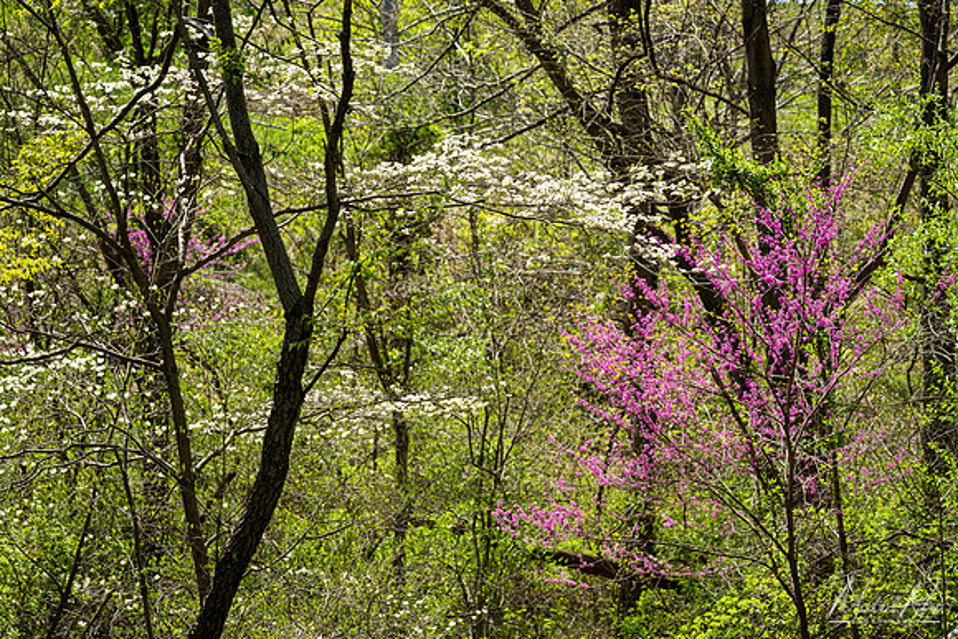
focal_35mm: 230
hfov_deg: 9.0
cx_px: 462
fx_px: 6116
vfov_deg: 6.0
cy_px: 307
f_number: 8
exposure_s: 1/250
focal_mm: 220
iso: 200
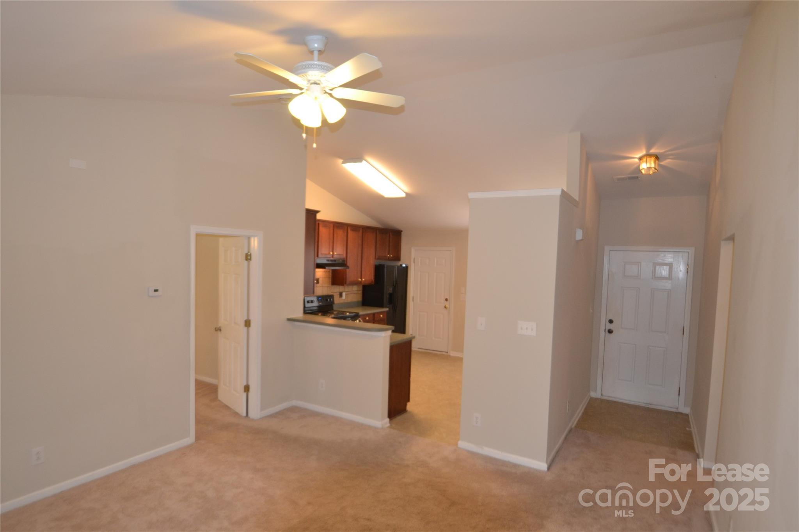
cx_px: 400
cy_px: 266
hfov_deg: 85.4
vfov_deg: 63.2
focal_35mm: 20
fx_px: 433
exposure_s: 1/60
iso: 450
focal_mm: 13
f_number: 3.8
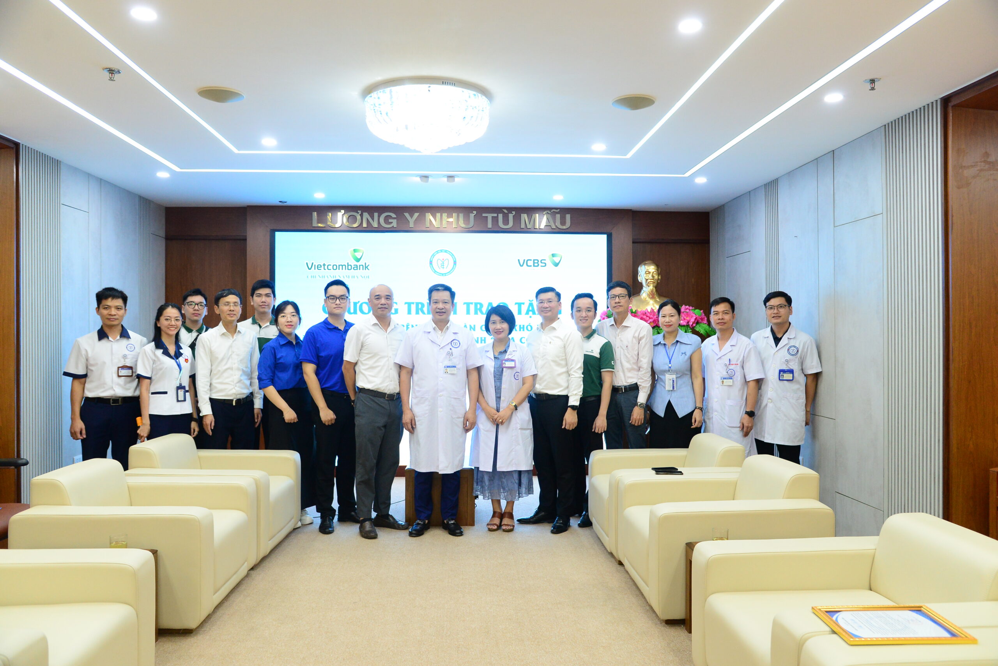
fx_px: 748
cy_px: 333
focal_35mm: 27
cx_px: 499
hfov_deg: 67.4
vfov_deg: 47.9
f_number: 5
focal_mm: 27
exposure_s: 1/160
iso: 2500
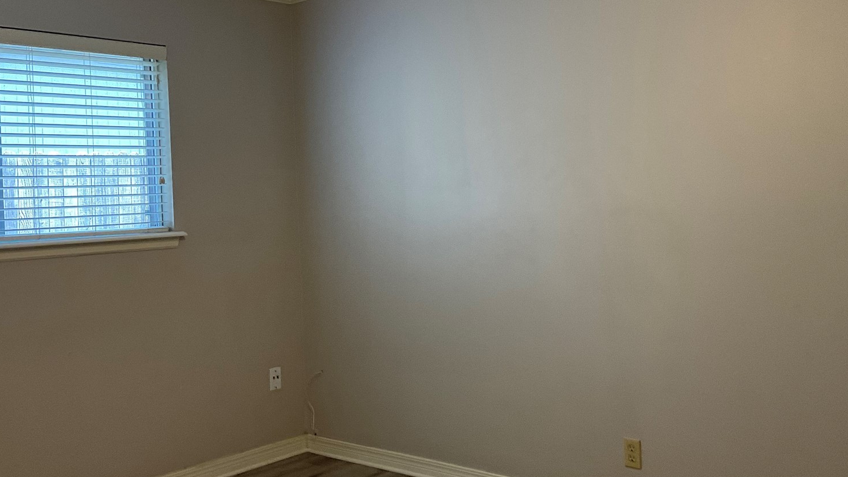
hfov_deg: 49.4
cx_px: 433
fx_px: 922
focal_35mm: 41
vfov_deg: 28.9
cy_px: 200
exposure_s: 1/60
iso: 80
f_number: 1.8
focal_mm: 3
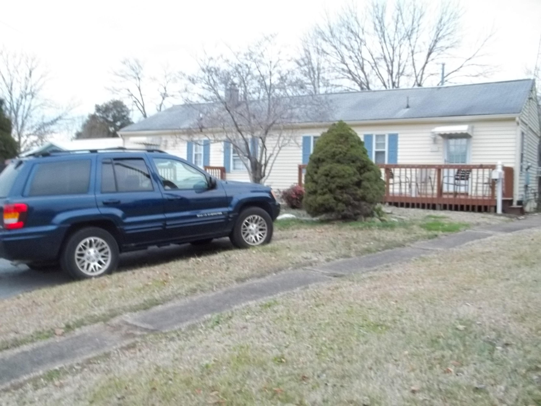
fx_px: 516
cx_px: 270
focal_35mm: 33
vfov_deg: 42.9
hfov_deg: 55.4
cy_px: 203
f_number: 3.3
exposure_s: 1/40
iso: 320
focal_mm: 5.9
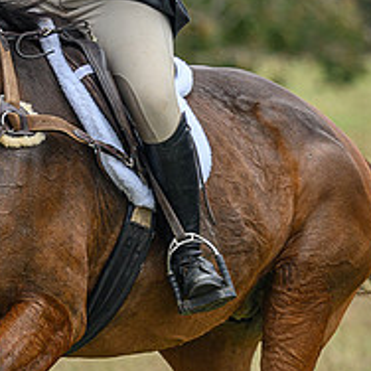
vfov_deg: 3.3
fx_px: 6487
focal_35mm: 535
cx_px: -157
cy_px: 18
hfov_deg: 3.3
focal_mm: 140
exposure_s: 1/640
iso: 500
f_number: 3.2
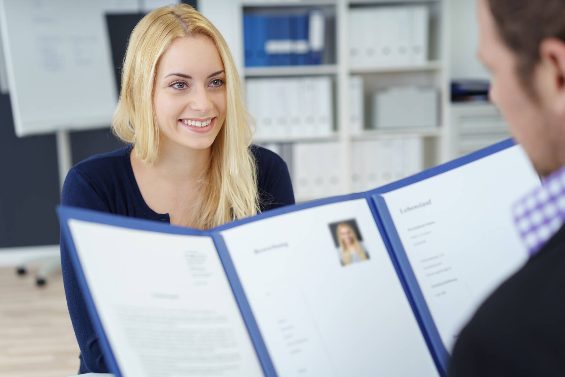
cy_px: 188
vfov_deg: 24.6
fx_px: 863
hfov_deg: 36.2
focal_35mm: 55
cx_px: 282
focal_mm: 55
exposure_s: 1/200
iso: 100
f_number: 2.5
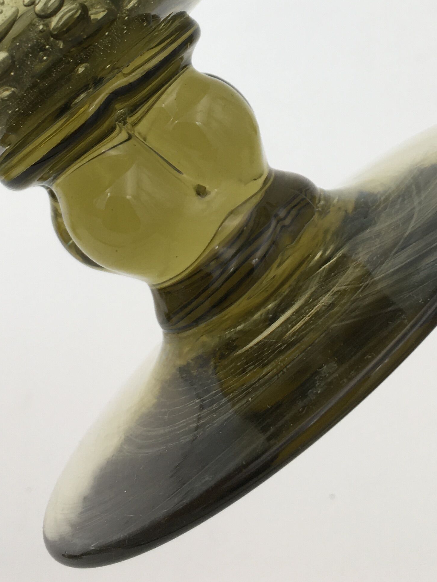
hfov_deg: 24.4
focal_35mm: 60
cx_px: 215
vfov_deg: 30.3
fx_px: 1010
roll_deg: +8.5
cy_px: 26
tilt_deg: -38.8
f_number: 2.2
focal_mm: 4.15
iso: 25
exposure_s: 1/114
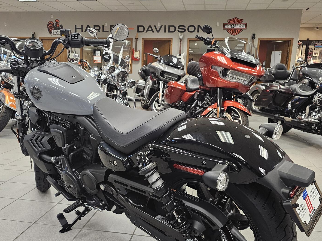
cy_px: 153
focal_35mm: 33
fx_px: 307
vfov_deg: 42.5
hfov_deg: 55.3
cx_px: 155
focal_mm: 6.3
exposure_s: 1/120
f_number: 1.7
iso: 320
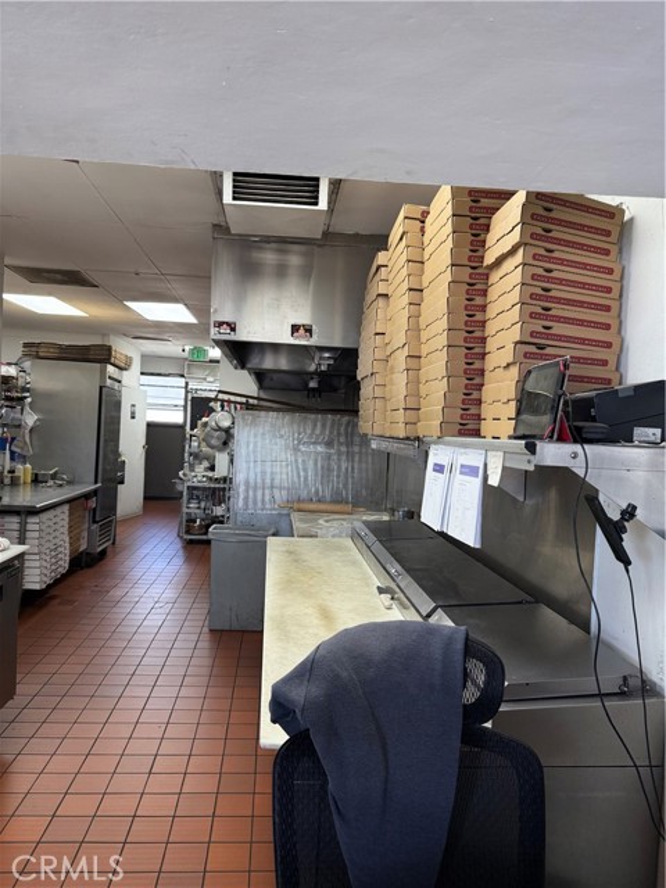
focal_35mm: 24
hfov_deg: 56.8
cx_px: 333
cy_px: 444
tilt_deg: -1.1
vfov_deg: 71.6
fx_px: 616
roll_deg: -2.7
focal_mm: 6.76
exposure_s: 1/150
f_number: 1.78
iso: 160
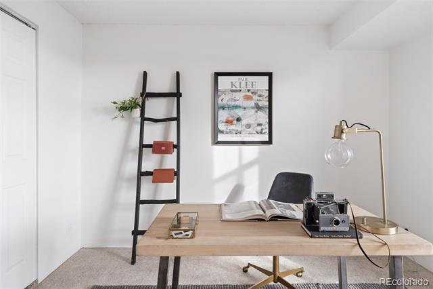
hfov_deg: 81.2
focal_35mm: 21
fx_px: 252
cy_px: 144
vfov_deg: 59.4
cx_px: 216
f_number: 8
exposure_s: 1/2.5
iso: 250
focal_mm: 21
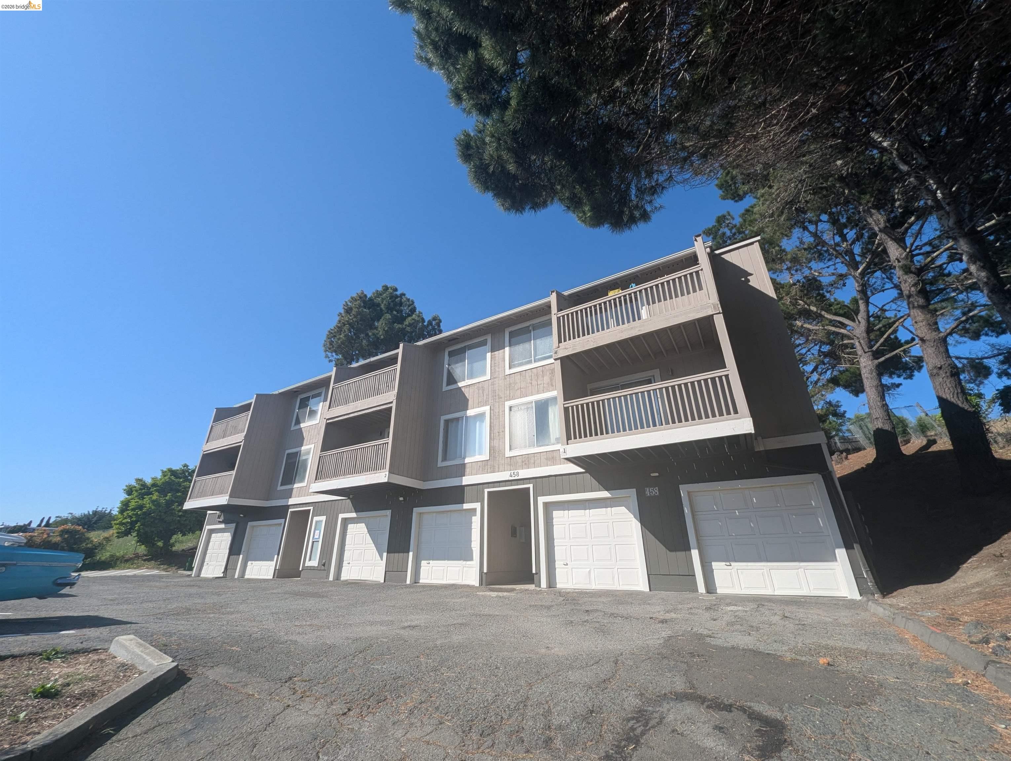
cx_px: 506
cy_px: 380
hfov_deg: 106.1
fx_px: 380
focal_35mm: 13
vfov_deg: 90.1
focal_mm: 1.95
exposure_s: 1/1513
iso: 49
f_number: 2.2
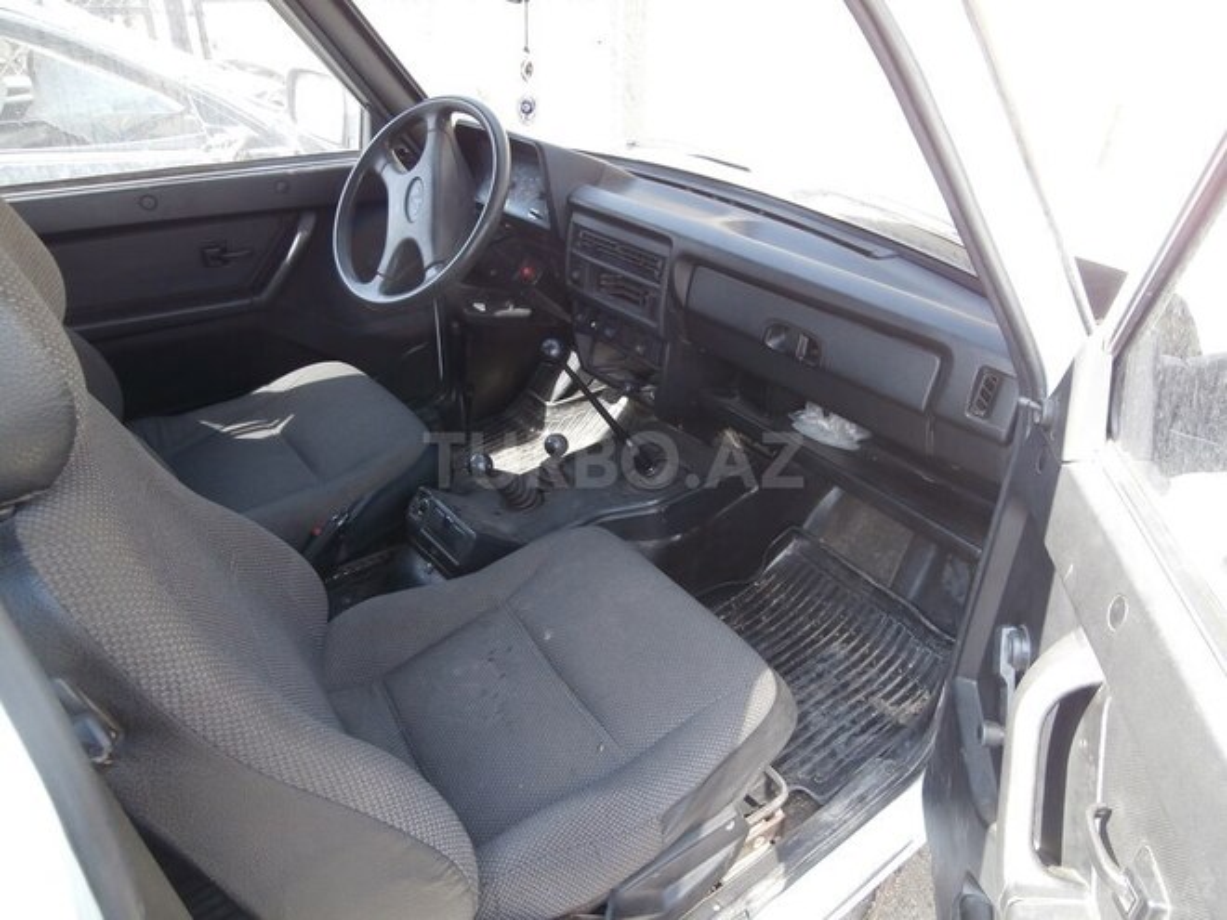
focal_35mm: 24
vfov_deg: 56.8
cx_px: 614
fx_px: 851
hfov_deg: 71.6
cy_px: 460
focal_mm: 4.2
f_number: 3
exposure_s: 1/50
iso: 100
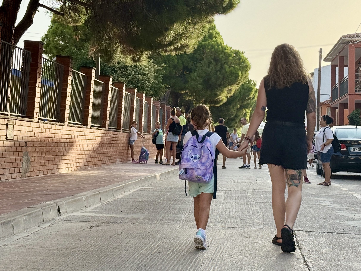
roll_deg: -0.4
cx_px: 180
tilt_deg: +3.4
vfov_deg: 30.3
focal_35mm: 48
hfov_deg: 39.7
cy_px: 136
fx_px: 501
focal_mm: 6.76
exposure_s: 1/2146
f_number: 1.78
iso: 100
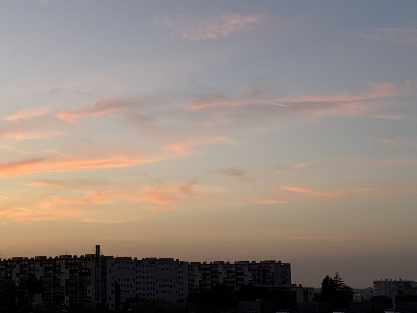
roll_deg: +0.3
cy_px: 59
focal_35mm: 82
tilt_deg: +12.8
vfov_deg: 17.8
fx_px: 988
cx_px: 81
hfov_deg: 23.5
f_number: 1.78
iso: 50
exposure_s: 1/218
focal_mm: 6.76
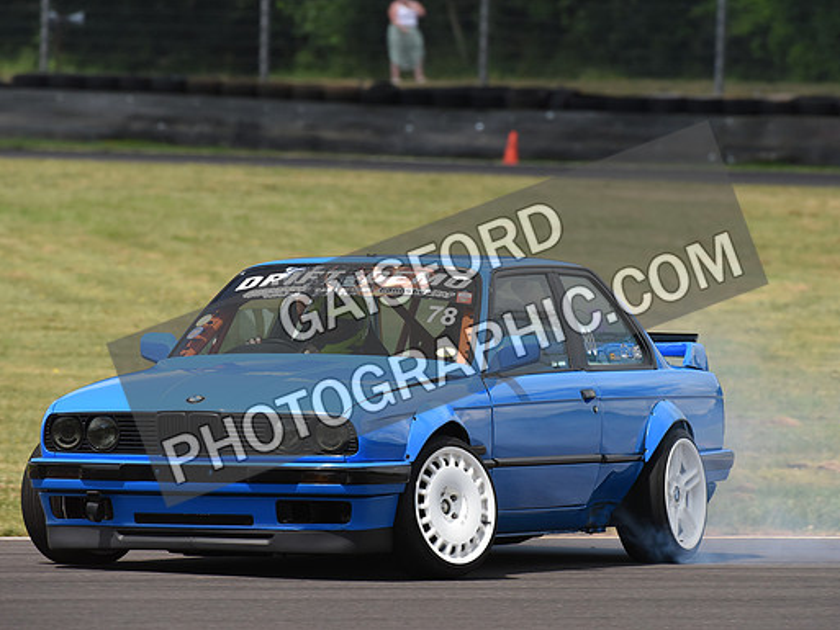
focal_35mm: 435
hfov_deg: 4.6
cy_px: 315
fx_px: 10558
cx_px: 436
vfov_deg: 3.4
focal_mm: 400
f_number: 8
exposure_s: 1/1000
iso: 1400
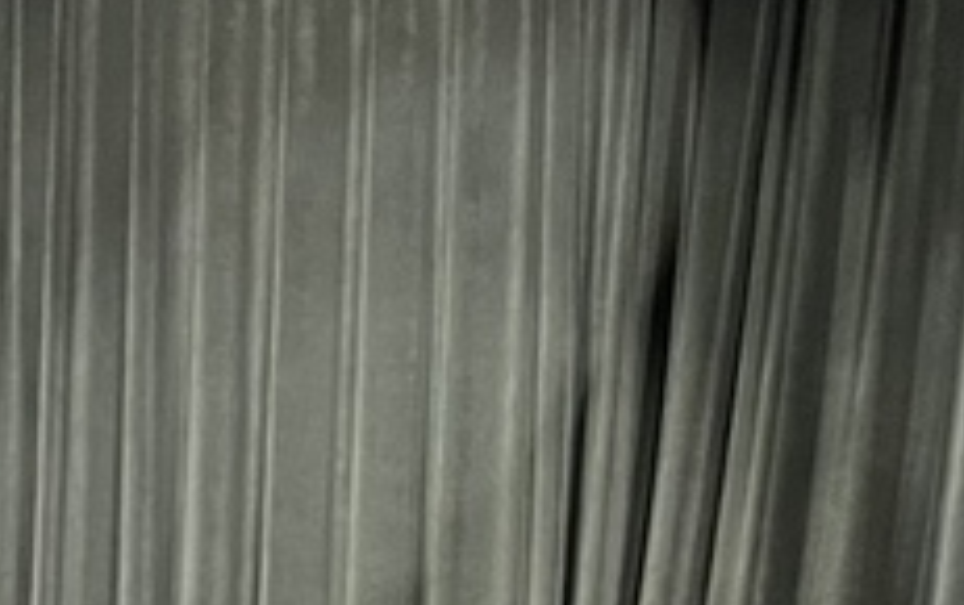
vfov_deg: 9.9
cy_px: 1277
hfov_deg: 16.8
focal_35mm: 122
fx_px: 3209
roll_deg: +0.4
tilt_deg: +1.3
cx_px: 92
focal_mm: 5.1
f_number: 1.6
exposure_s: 1/37
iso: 640
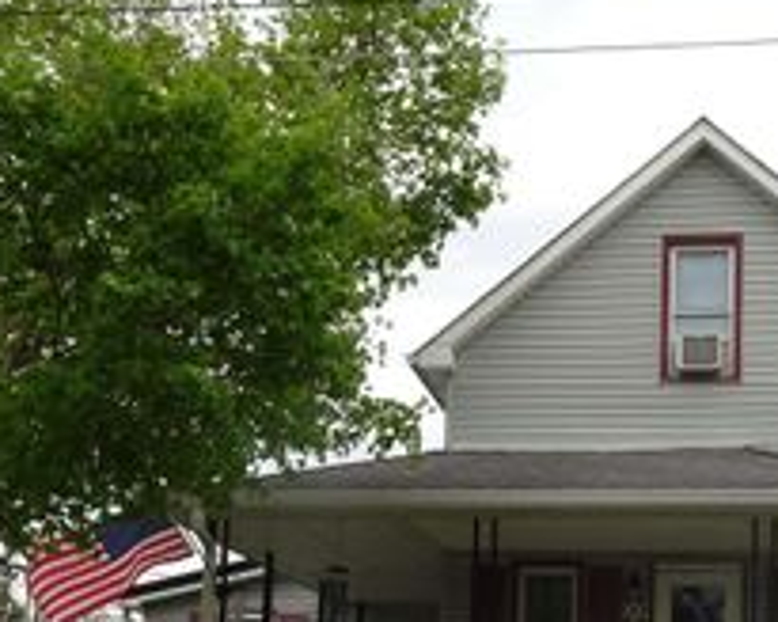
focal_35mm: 81
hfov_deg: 23.5
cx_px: 509
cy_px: 620
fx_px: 1865
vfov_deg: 18.5
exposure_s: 1/320
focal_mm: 5.79
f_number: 4
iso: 80
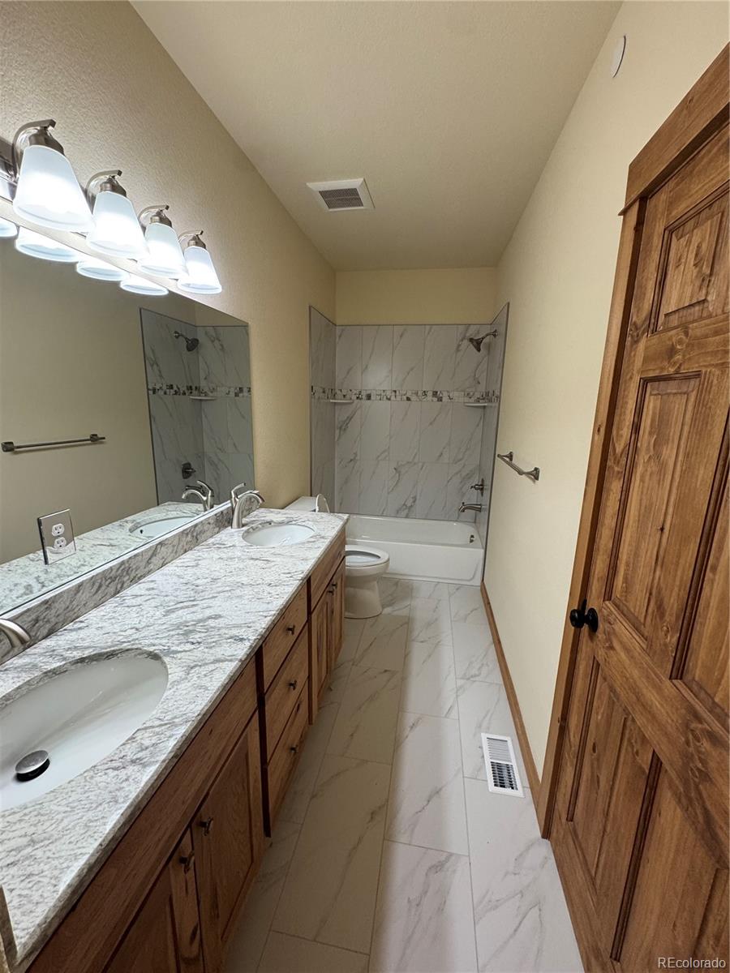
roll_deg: -0.7
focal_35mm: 14
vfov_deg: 102.1
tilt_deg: -11.9
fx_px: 394
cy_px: 486
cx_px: 365
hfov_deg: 85.7
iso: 200
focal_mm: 2.22
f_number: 2.2
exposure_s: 1/120
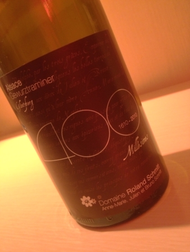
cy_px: 126
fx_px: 256
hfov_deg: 40.7
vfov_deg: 52.6
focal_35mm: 35
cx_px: 95
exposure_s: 1/15
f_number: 2.4
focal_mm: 4.28
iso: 640
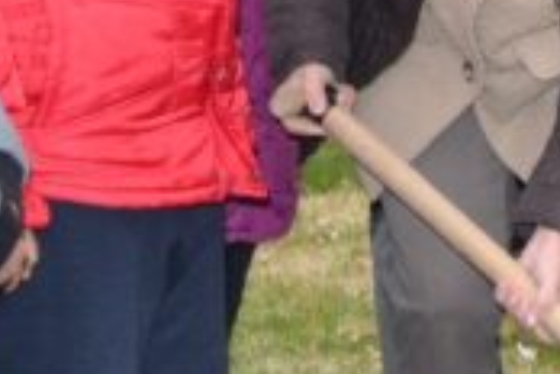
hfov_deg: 11.3
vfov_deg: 7.9
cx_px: 949
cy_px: 3
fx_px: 2675
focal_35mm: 172
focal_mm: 26
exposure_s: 1/125
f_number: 4
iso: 280
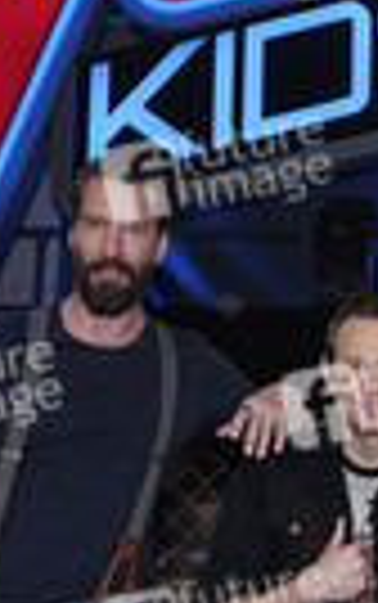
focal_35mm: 96
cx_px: 727
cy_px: 284
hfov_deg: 12.3
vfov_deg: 21.6
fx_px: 1579
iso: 640
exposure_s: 1/60
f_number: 8
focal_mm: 28
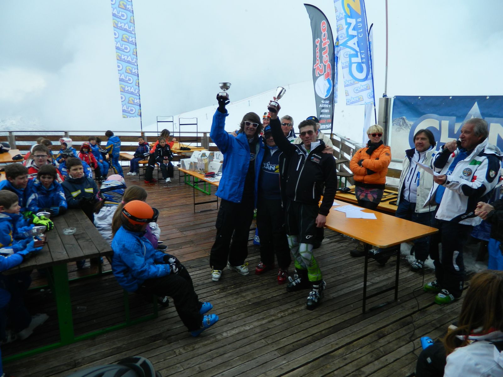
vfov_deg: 54.9
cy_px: 188
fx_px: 363
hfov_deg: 69.4
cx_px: 252
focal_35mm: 25
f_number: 8.7
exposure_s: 1/160
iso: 80
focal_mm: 4.5
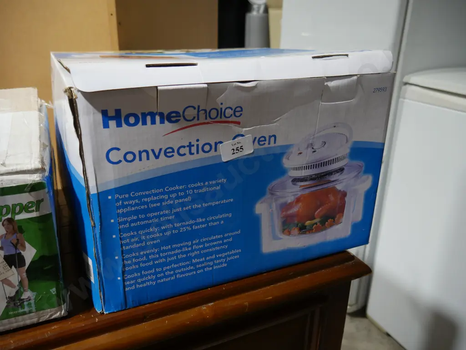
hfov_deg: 63.4
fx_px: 377
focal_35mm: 28
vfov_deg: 49.8
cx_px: 233
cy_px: 175
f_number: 3.5
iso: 320
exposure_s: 1/60
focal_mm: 14
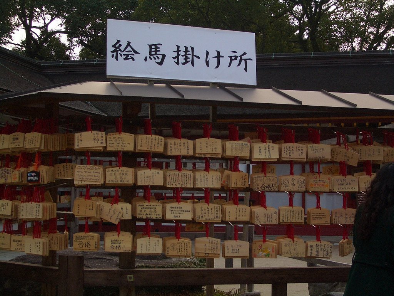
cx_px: 197
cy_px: 148
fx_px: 706
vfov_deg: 23.7
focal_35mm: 62
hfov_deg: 31.2
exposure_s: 1/200
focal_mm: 10.2
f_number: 3.5
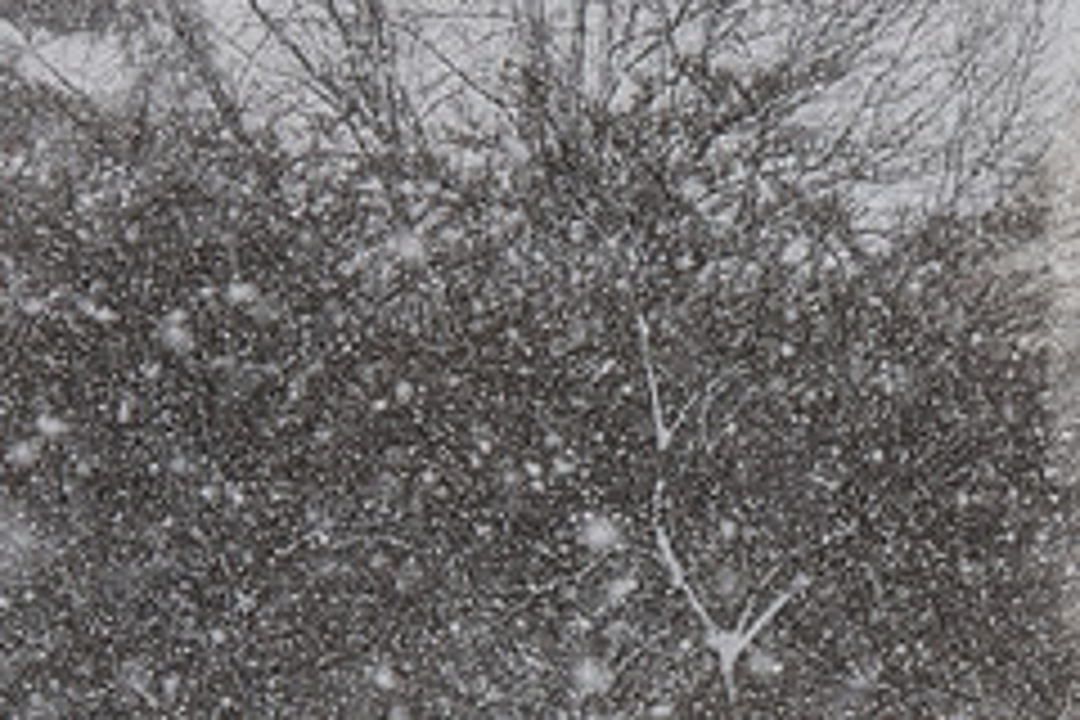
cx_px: 914
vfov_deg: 3.8
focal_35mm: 363
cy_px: 650
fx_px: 10889
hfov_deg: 5.7
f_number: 7.1
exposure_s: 1/640
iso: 640
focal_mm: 150
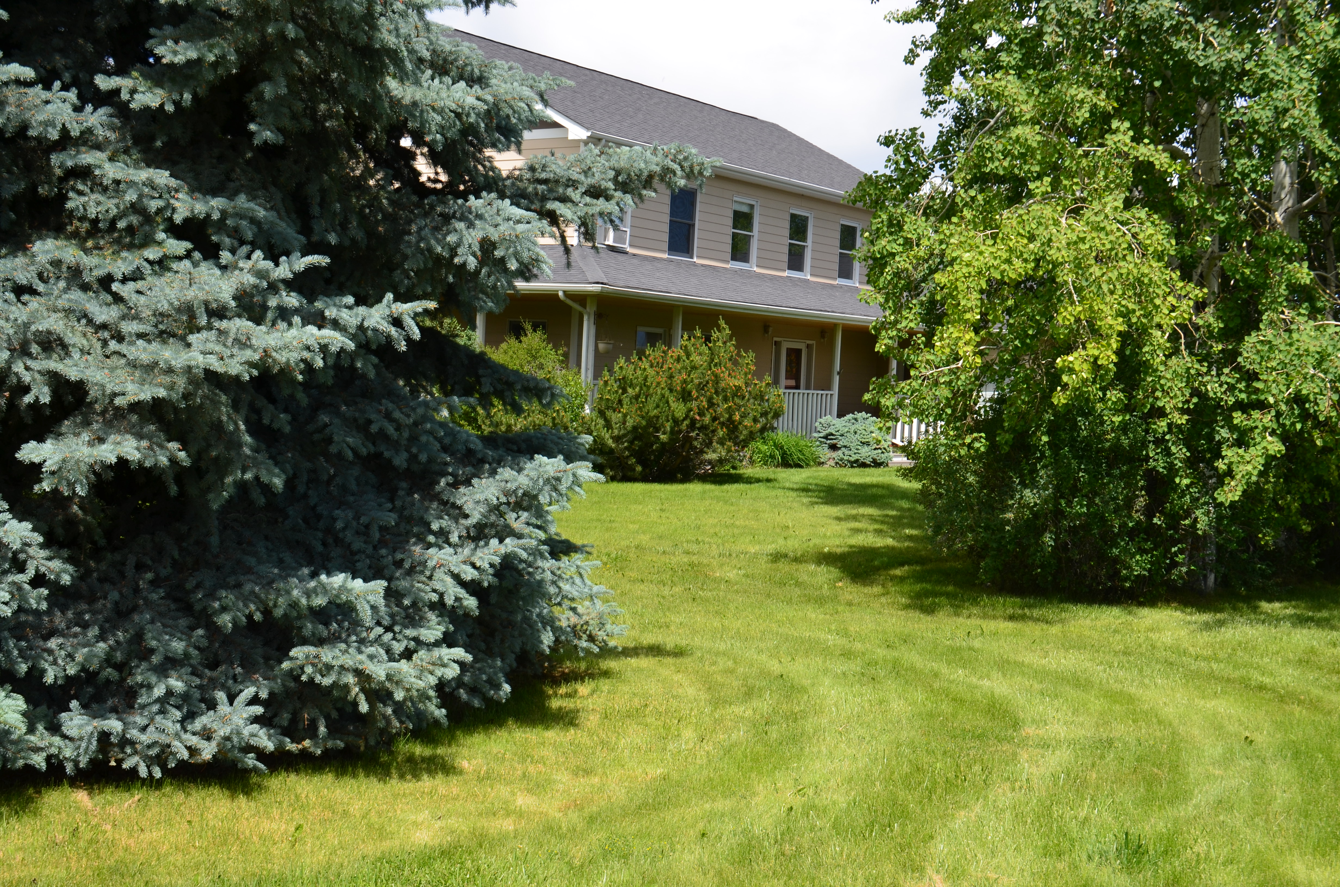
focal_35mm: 44
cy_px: 444
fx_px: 1616
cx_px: 670
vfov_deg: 30.7
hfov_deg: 45.0
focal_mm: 29
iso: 140
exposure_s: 1/125
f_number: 11
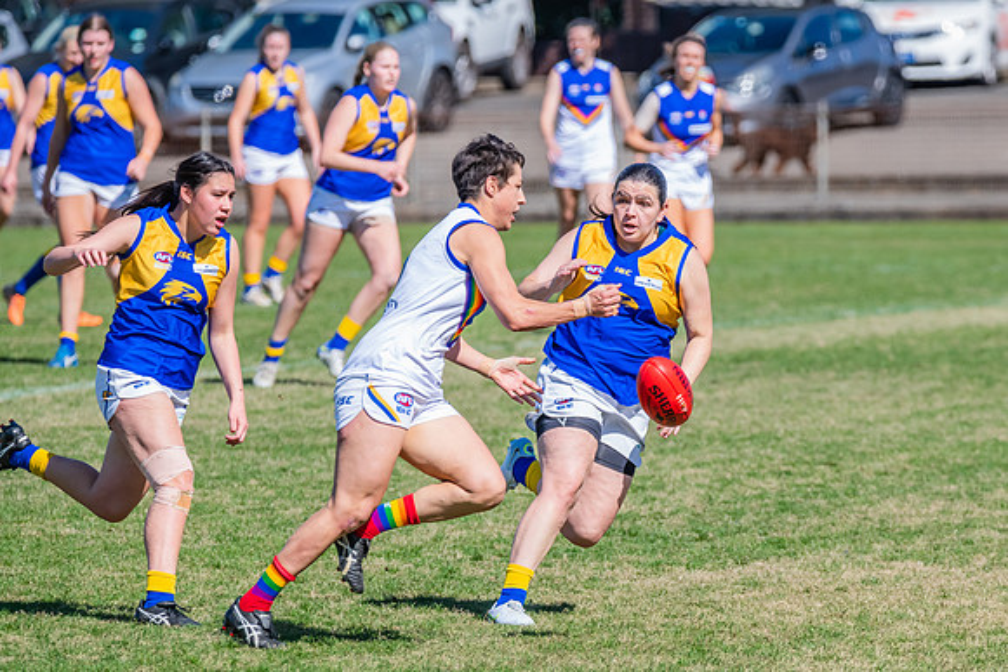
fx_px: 14441
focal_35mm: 516
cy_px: 402
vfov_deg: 2.7
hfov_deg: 4.0
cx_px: 614
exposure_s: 1/1600
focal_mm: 420
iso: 800
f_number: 10
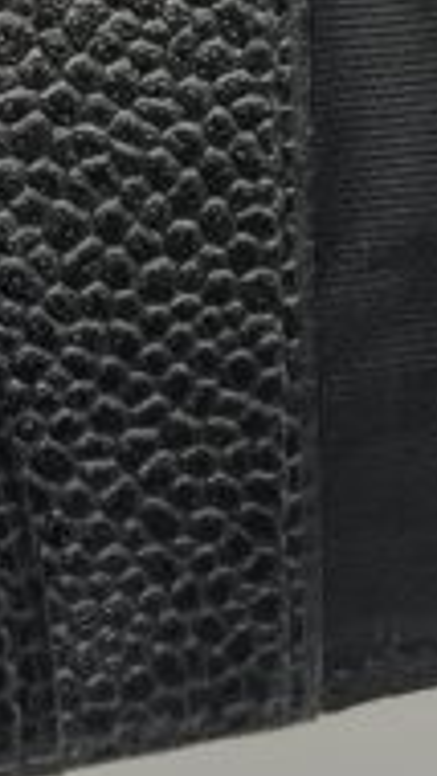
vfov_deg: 12.9
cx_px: 502
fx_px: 3149
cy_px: -576
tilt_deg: -46.9
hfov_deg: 7.9
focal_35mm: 153
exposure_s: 1/100
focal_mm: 5.7
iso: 64
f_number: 1.5
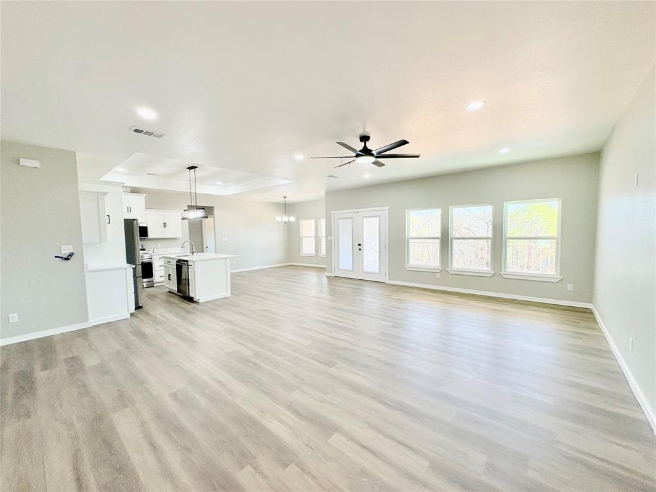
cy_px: 246
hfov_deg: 102.1
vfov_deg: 85.7
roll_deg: +1.6
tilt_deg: -2.0
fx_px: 265
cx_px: 328
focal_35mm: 14
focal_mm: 2.22
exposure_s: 1/120
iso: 125
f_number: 2.2
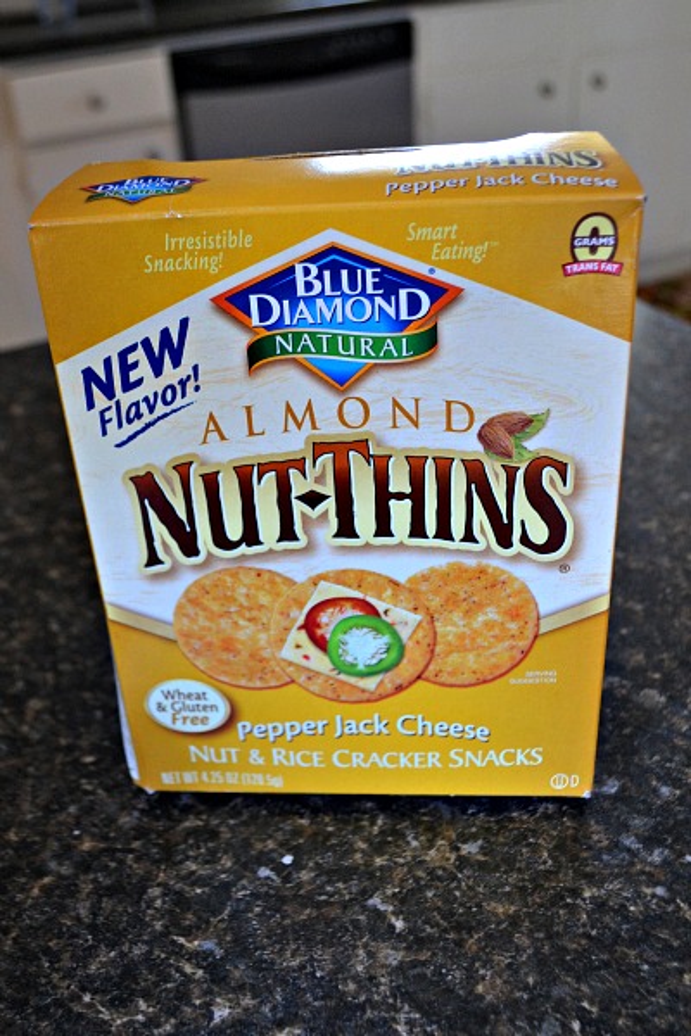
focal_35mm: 30
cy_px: 518
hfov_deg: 43.6
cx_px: 346
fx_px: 864
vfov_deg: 61.9
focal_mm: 20
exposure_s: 1/15
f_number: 3.8
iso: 720
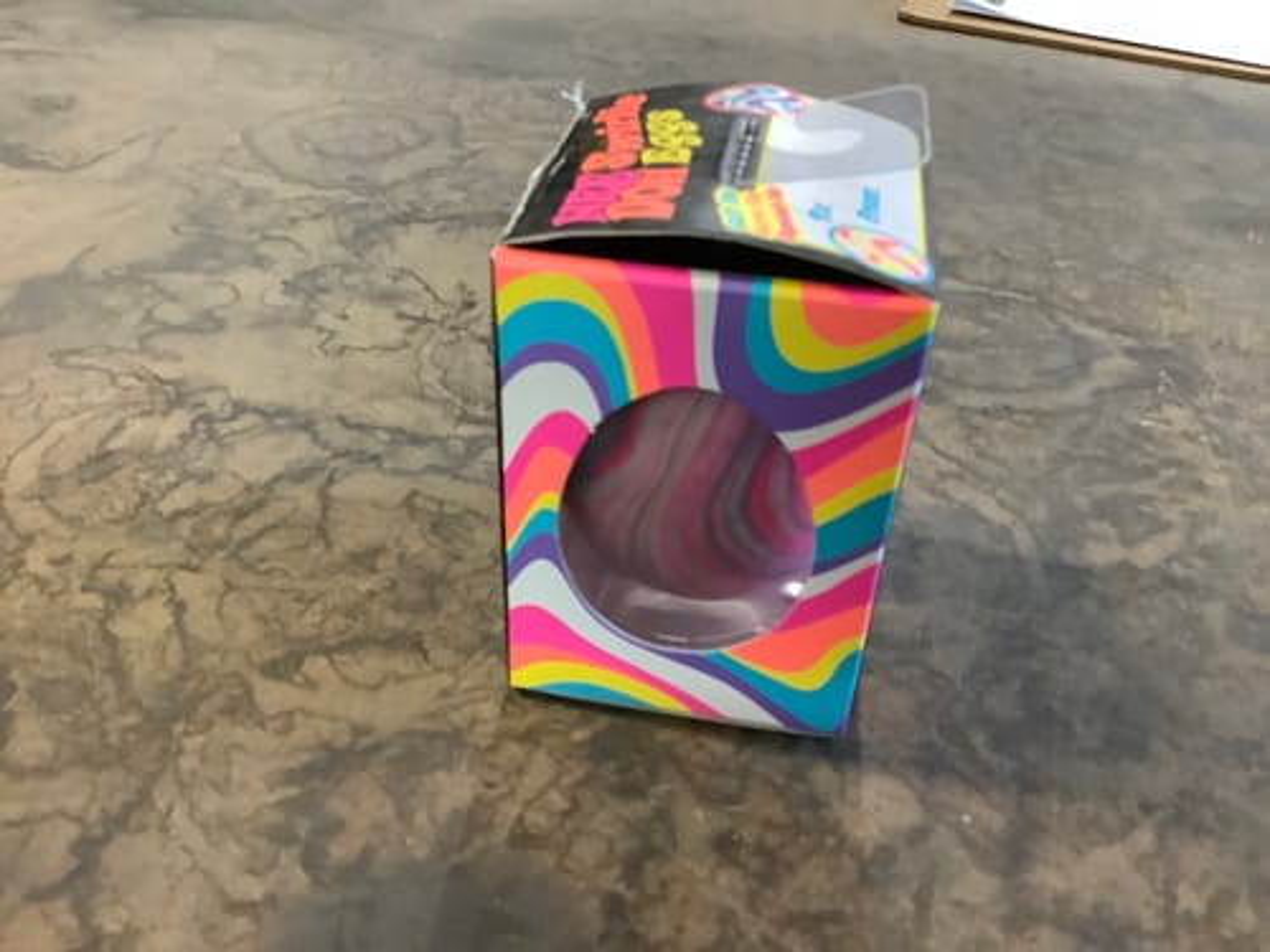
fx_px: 1137
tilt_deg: -33.9
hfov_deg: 58.4
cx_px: 635
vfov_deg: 45.4
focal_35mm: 31
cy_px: 476
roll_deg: -1.8
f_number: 2.4
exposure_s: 1/33
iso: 320
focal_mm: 3.3
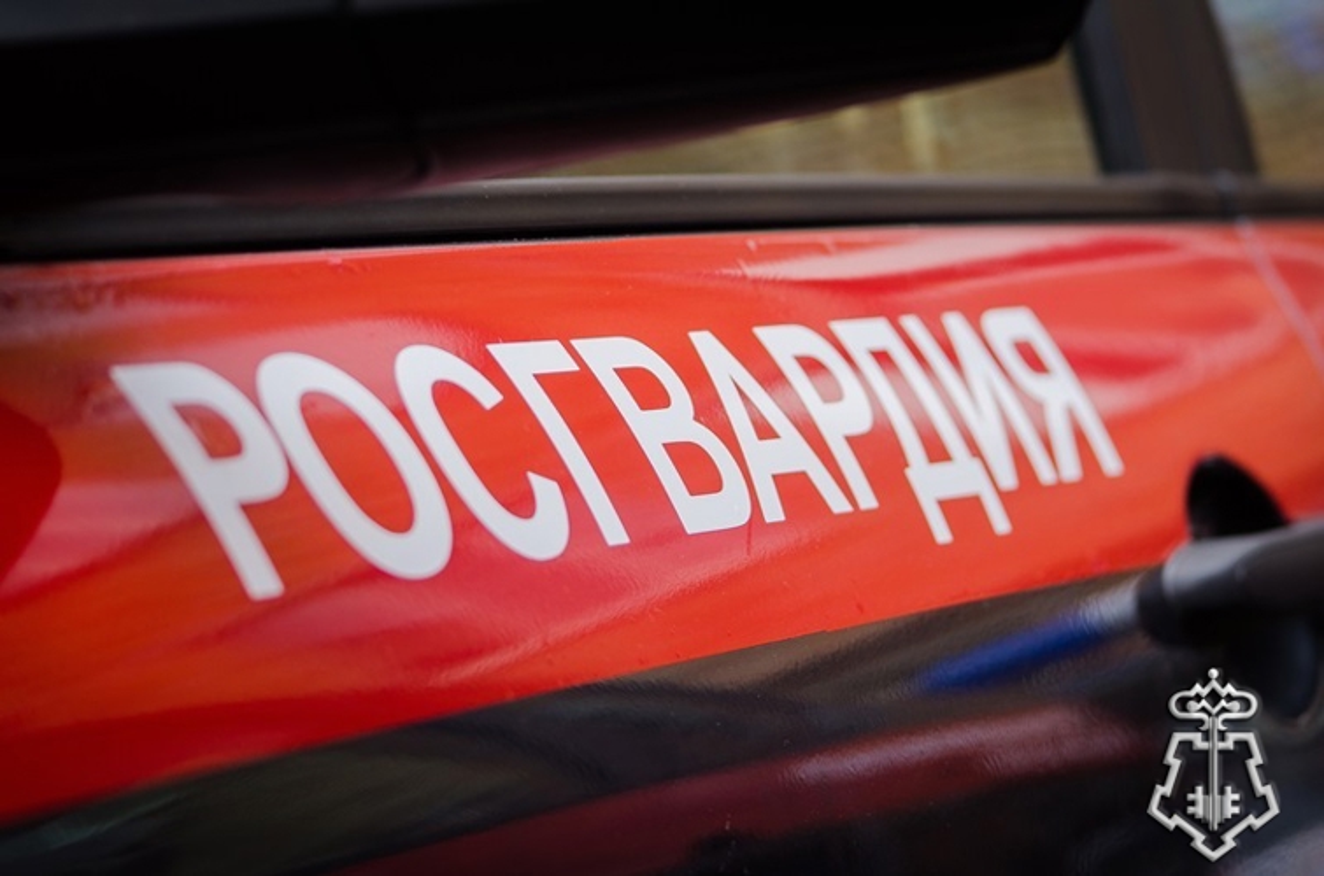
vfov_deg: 13.0
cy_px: 438
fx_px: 3854
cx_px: 662
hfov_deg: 19.5
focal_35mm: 105
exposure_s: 1/320
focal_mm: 70
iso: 125
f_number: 4.5
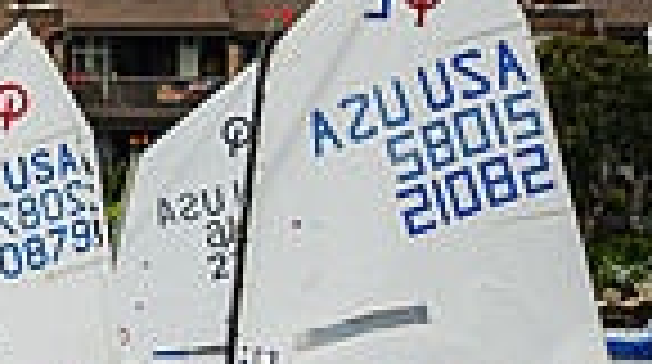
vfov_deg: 2.3
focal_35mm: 534
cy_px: -25
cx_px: -774
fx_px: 9217
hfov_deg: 4.0
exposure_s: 1/2000
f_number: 4.5
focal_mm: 100
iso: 320
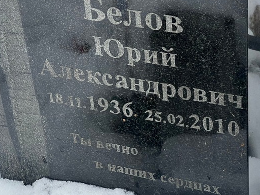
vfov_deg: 12.5
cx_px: 123
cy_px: 63
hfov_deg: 16.7
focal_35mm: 118
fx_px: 887
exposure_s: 1/99
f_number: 2.8
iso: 80
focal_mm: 9
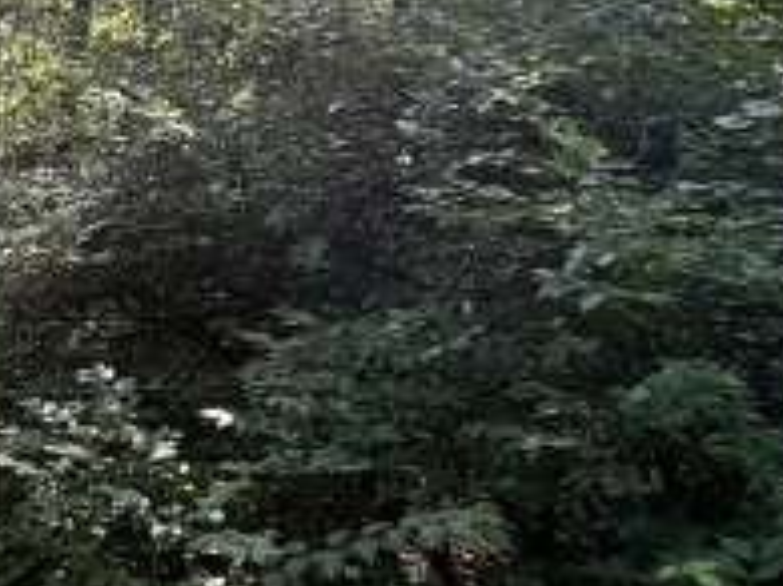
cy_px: 157
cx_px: -323
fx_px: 1085
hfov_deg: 29.0
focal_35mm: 48
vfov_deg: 29.8
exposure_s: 1/121
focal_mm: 2.22
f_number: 2.2
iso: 80
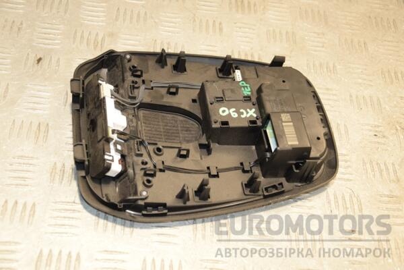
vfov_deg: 23.8
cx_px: 202
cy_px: 135
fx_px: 640
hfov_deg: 35.1
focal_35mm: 57
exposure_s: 1/200
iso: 800
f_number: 5
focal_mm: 38
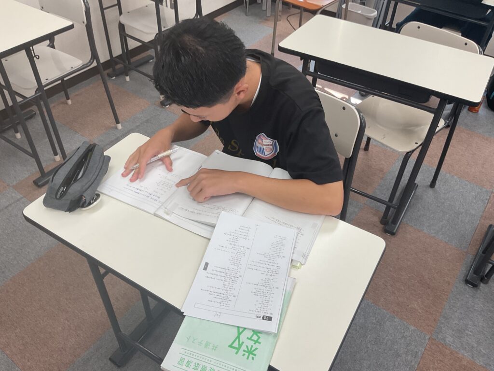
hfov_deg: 61.7
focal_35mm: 29
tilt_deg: -43.3
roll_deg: -2.7
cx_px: 247
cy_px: 186
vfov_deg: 48.2
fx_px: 414
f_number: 1.8
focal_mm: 3
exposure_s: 1/120
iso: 40
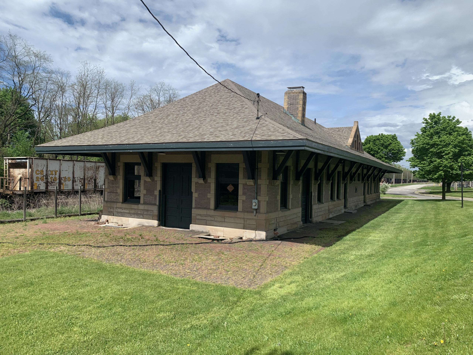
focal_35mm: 26
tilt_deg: -0.3
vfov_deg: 53.1
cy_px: 178
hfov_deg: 67.3
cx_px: 236
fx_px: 355
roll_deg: -1.7
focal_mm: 4.25
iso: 25
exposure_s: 1/3086
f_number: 1.8
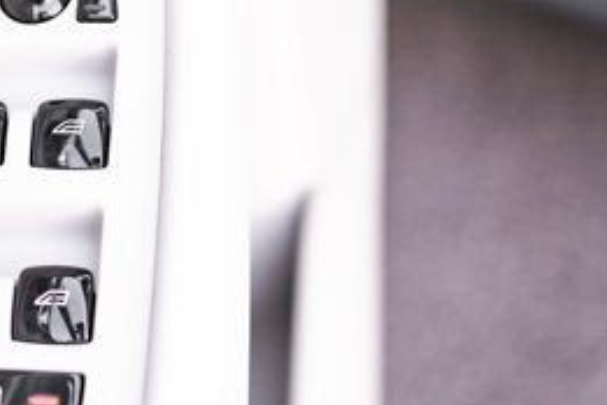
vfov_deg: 13.9
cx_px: 9
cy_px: 141
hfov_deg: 20.2
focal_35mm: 98
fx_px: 1652
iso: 640
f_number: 2.8
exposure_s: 1/200
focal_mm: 40
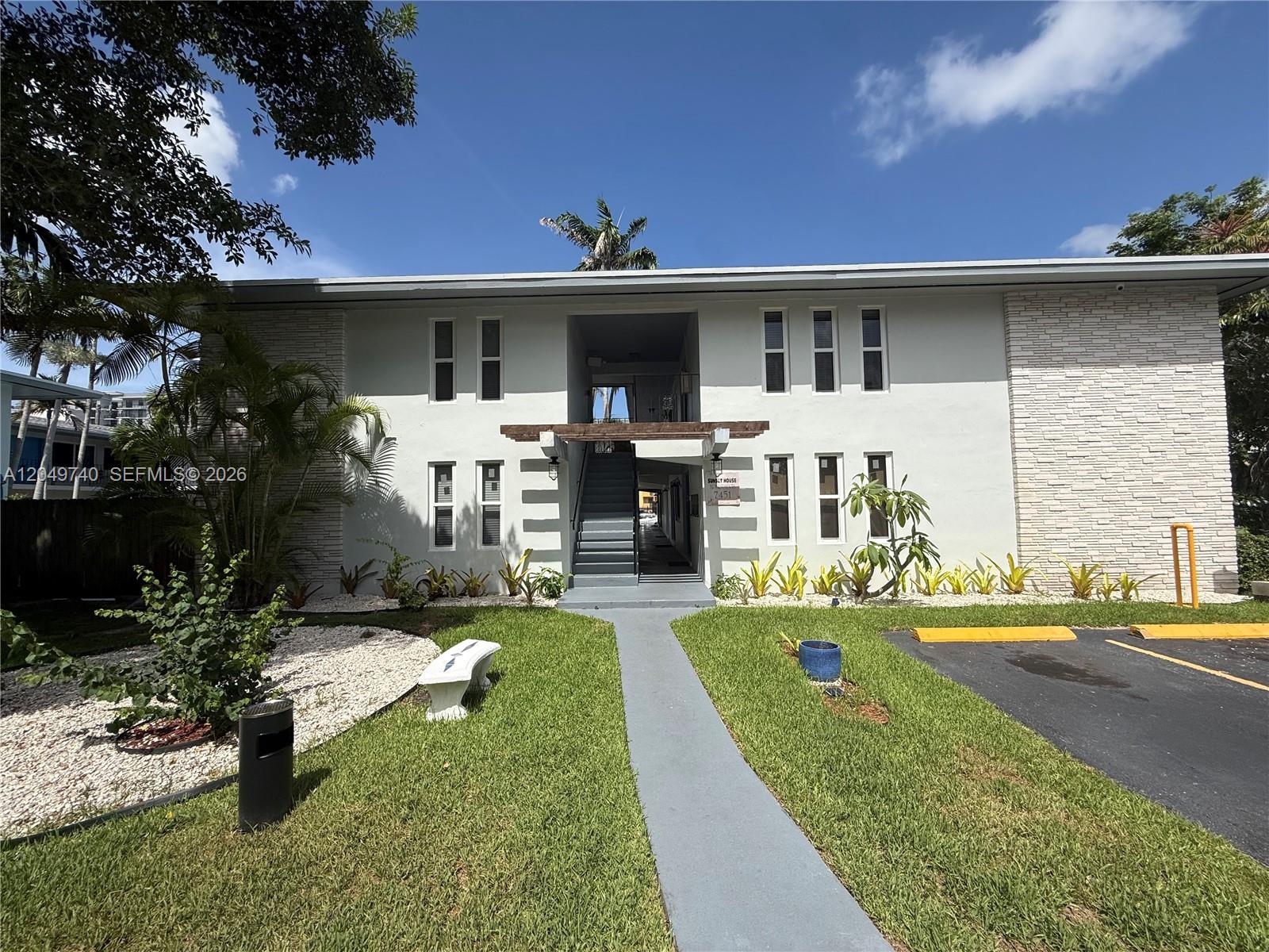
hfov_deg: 102.1
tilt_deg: +2.8
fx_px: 513
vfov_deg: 85.7
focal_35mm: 14
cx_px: 634
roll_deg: +0.6
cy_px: 476
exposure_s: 1/3663
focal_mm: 2.22
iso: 50
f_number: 2.2
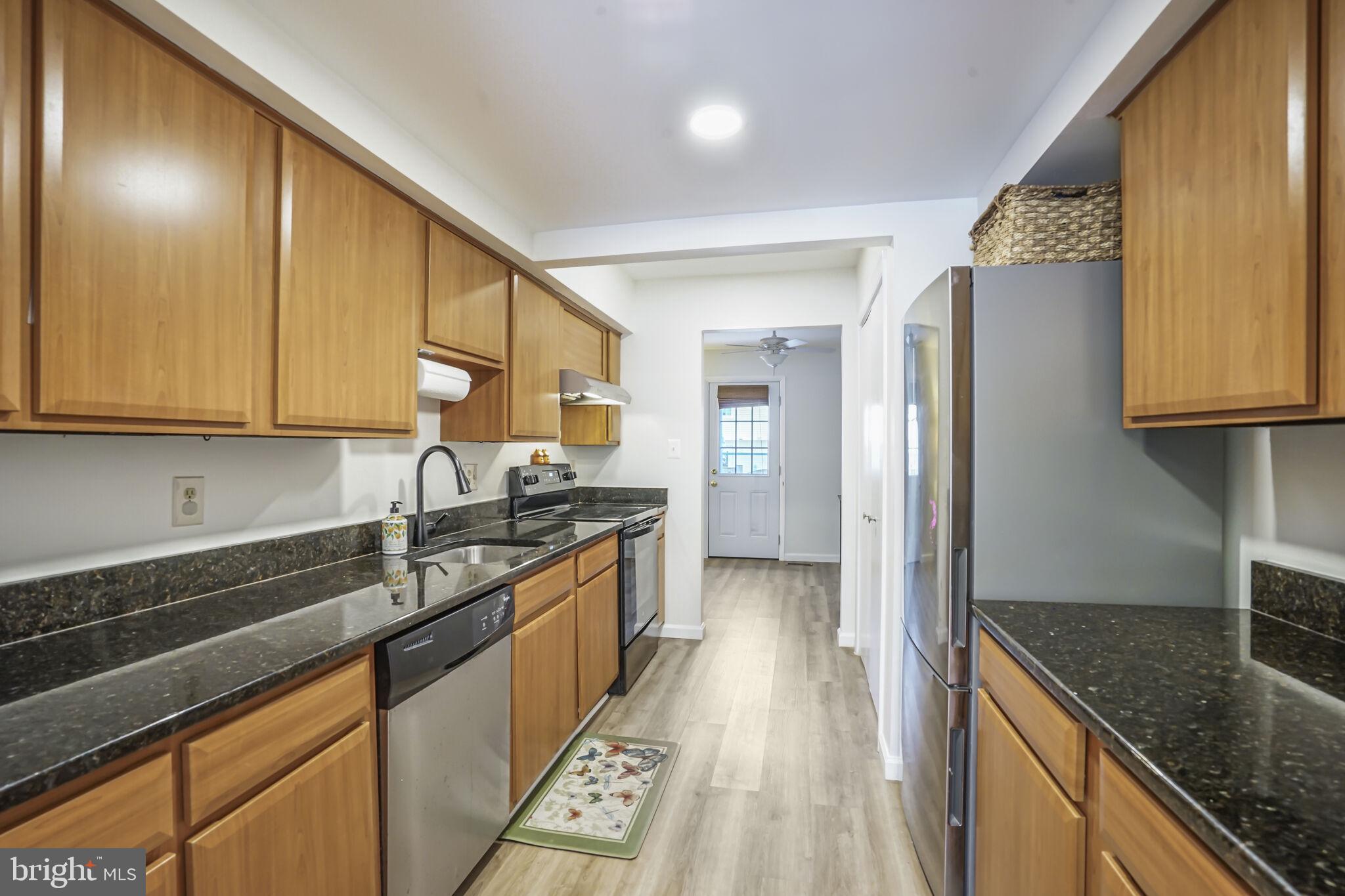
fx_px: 598
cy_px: 448
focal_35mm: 16
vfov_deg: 73.7
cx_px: 672
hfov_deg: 96.7
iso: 800
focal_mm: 16
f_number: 10
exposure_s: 1/2
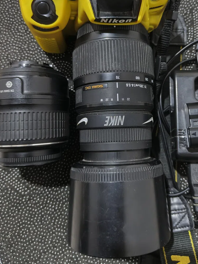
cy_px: 92
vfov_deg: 57.3
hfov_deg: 45.2
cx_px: 121
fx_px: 236
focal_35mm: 31
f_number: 1.8
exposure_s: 1/33.3
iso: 1130
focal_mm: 5.56
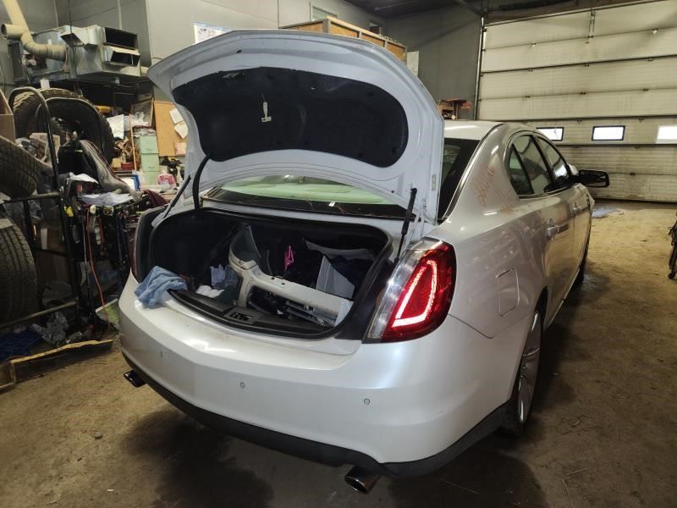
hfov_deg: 73.9
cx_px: 338
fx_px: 450
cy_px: 254
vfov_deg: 58.9
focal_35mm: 23
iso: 100
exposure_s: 1/24
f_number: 1.8
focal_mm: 5.4
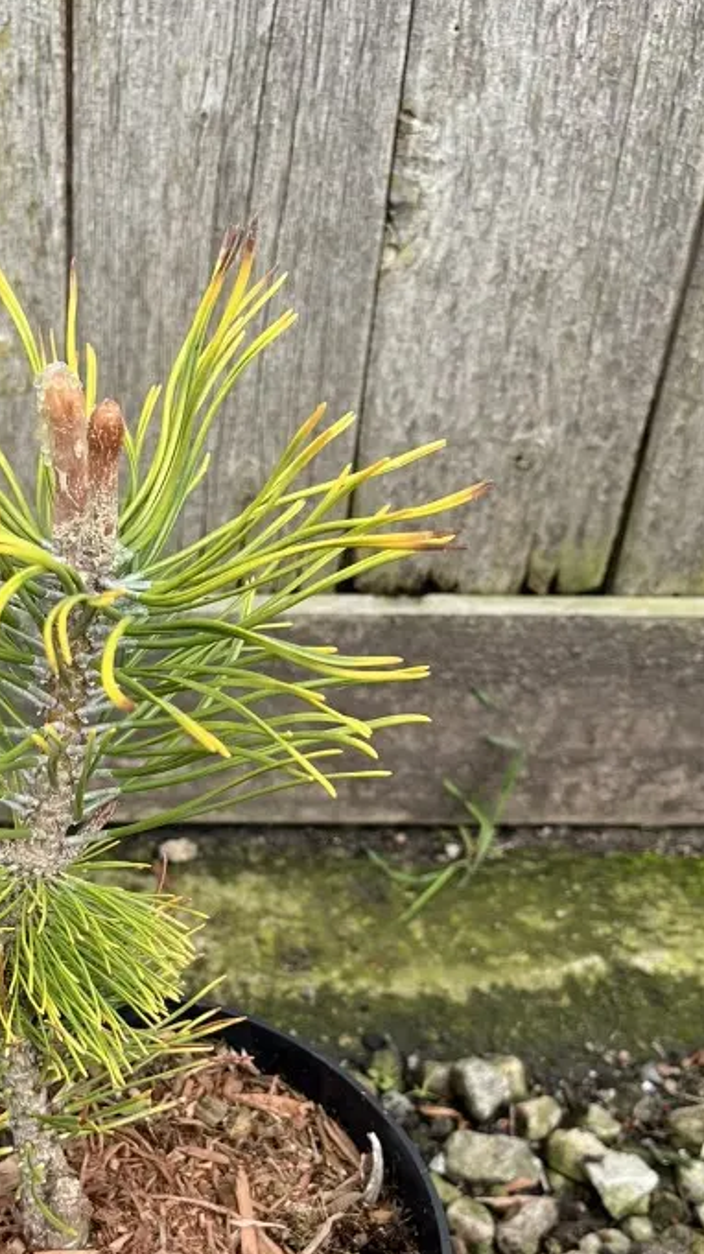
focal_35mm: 45
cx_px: 112
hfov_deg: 25.9
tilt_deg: -40.2
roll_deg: -0.7
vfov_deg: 44.1
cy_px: 926
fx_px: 1495
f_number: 1.6
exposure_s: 1/409
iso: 50
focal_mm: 5.1
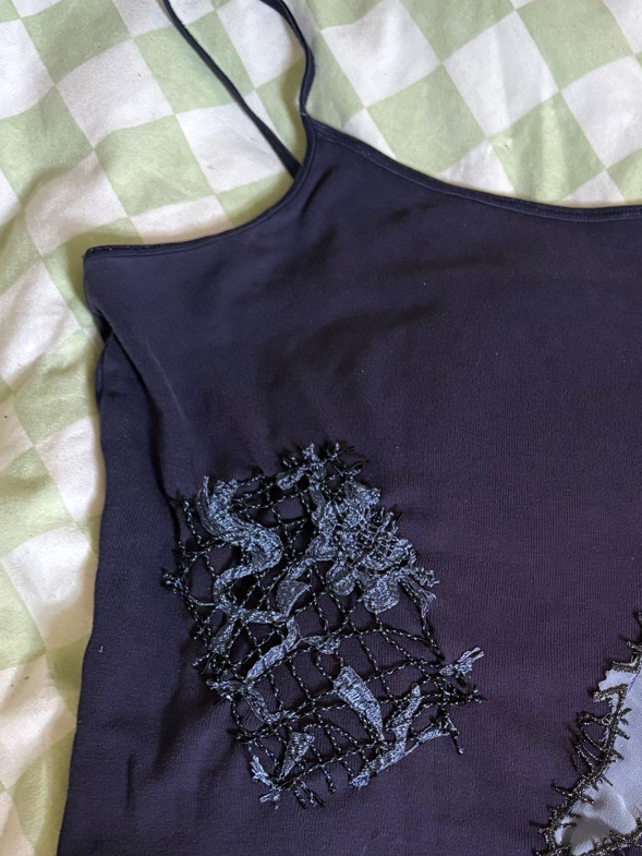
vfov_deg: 35.6
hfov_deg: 26.9
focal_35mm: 53
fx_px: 1310
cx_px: 534
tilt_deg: -69.3
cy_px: 612
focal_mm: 5.96
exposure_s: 1/37
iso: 640
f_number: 1.6
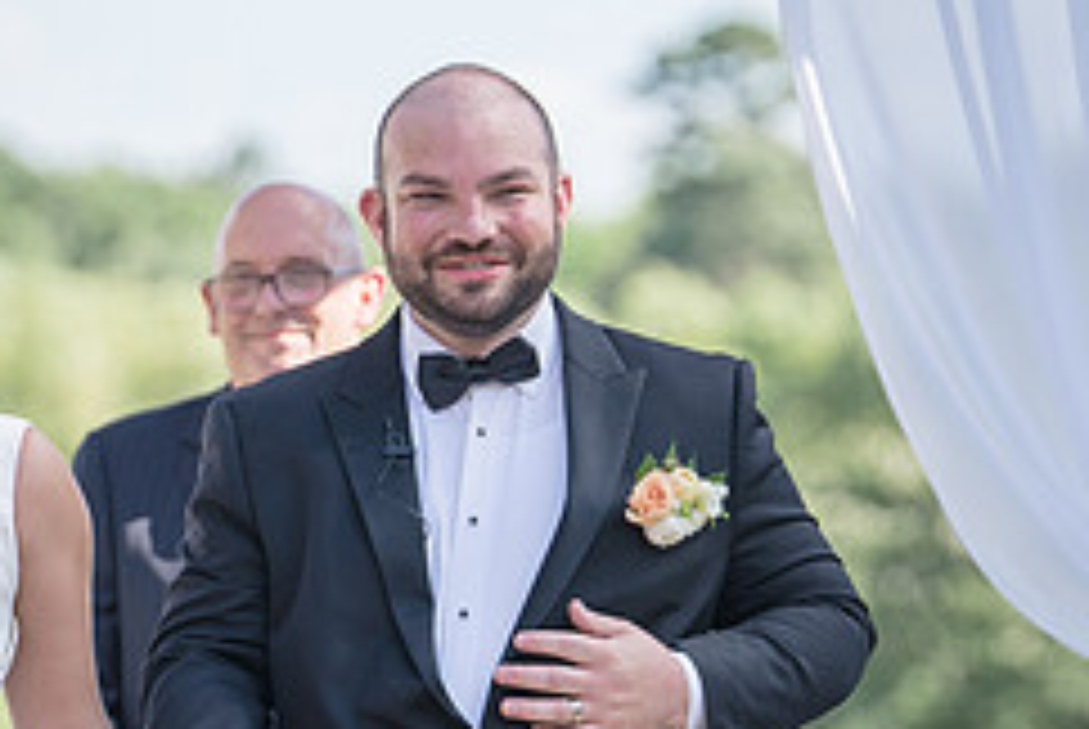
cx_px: 299
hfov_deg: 4.7
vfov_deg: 3.1
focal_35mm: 440
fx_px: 13326
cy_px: 494
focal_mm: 162
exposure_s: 1/500
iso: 100
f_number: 4
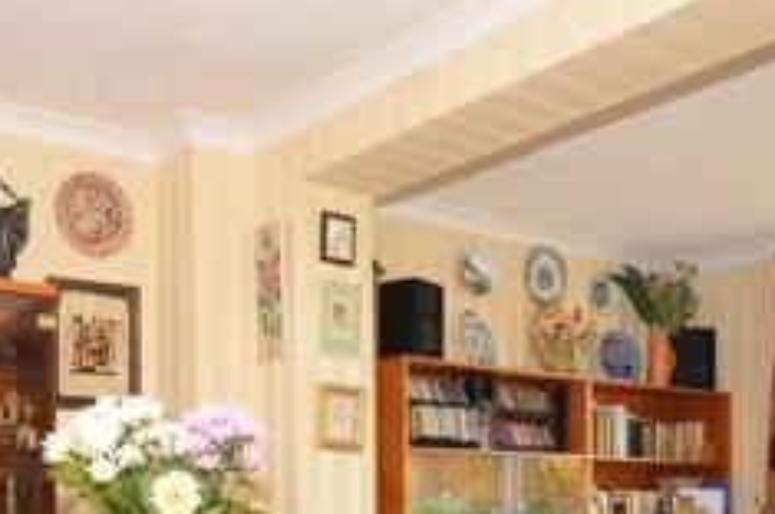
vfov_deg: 23.8
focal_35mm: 54
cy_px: 501
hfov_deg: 36.4
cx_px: 280
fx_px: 1169
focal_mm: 13
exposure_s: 1/4
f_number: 5.6
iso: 200
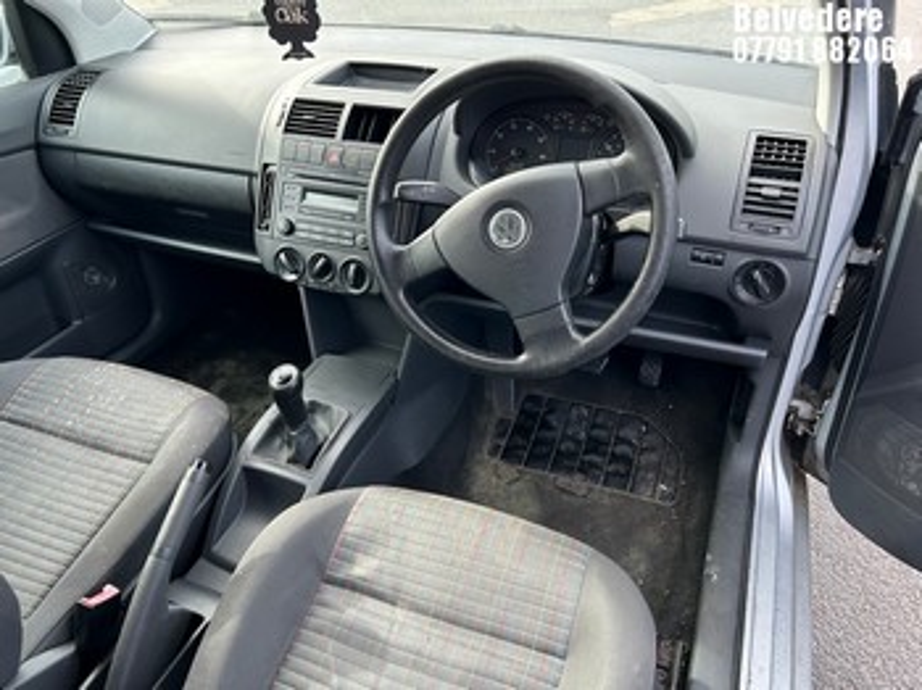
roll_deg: -1.5
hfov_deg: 67.3
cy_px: 345
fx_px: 692
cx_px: 461
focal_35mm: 26
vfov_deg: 53.0
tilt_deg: -36.5
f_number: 1.5
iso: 64
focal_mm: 5.7
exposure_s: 1/171
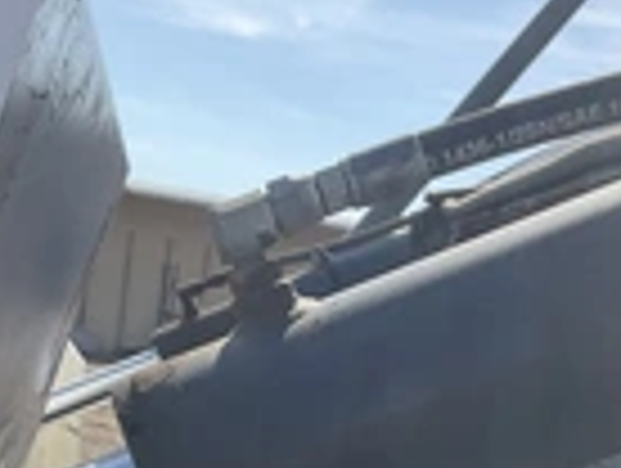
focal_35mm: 84
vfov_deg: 16.7
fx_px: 1510
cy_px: 594
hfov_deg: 23.2
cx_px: 297
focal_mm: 3
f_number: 1.8
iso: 25
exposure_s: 1/997
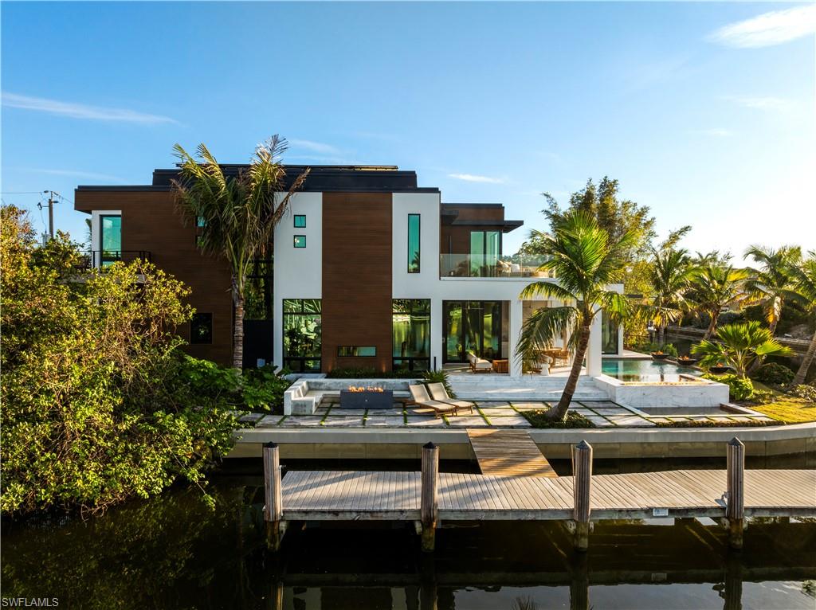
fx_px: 565
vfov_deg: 56.7
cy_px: 305
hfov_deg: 71.6
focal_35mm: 24
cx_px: 408
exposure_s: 1/60
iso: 100
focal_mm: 12.29
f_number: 10
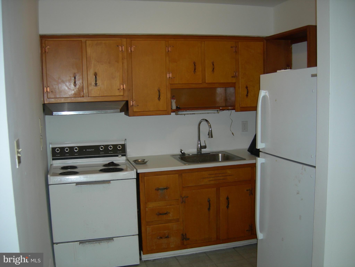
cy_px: 134
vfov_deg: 39.7
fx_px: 369
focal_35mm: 36
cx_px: 178
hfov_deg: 51.4
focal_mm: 7.5
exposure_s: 1/60.1
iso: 64
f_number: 2.7
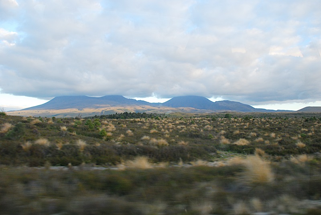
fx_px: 241
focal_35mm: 27
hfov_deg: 67.3
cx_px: 160
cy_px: 108
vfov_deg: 48.1
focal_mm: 18
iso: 400
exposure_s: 1/125
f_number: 5.6
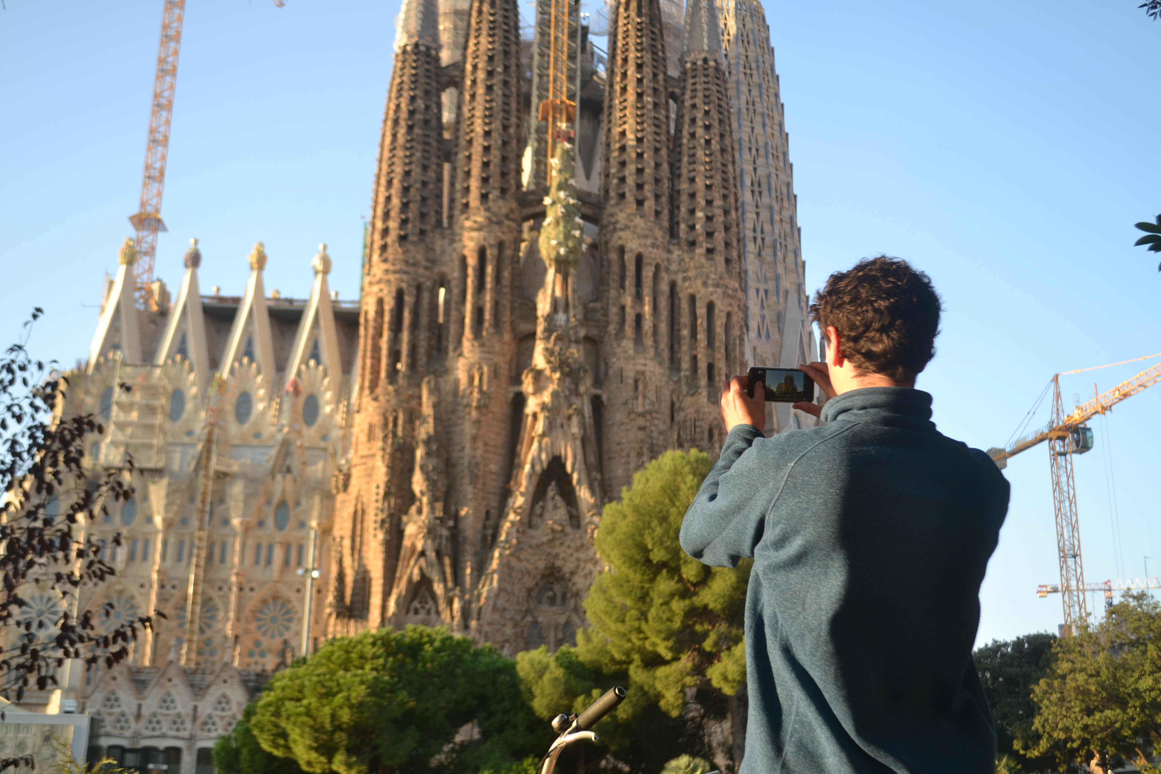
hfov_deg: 46.4
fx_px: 1354
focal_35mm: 42
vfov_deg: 31.9
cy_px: 387
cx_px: 580
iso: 100
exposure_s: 1/125
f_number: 4.5
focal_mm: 28
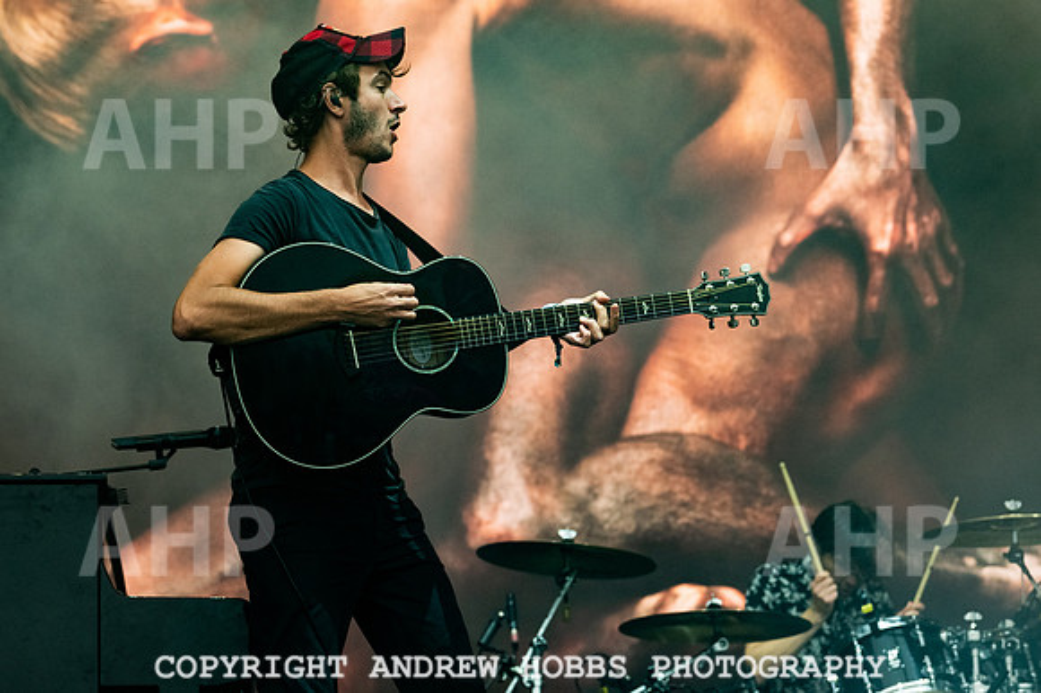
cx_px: 398
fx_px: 4353
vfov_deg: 9.1
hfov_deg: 13.6
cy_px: 273
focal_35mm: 151
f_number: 5.6
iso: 1600
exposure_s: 1/640
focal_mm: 122
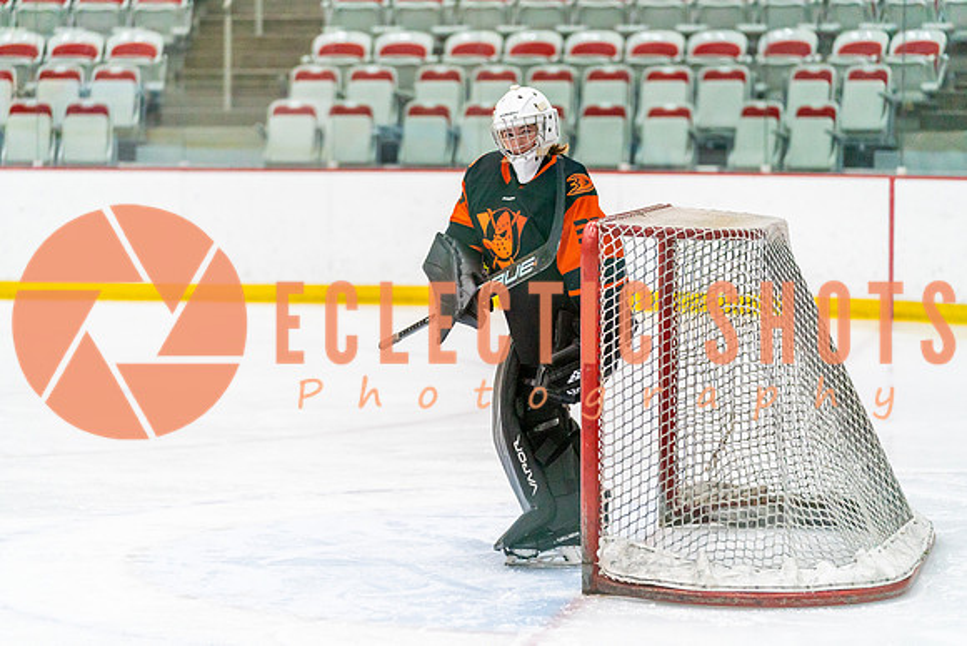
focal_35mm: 129
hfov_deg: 15.9
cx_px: 484
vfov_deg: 10.6
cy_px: 323
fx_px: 3462
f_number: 2.8
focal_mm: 126
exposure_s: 1/1250
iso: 3200
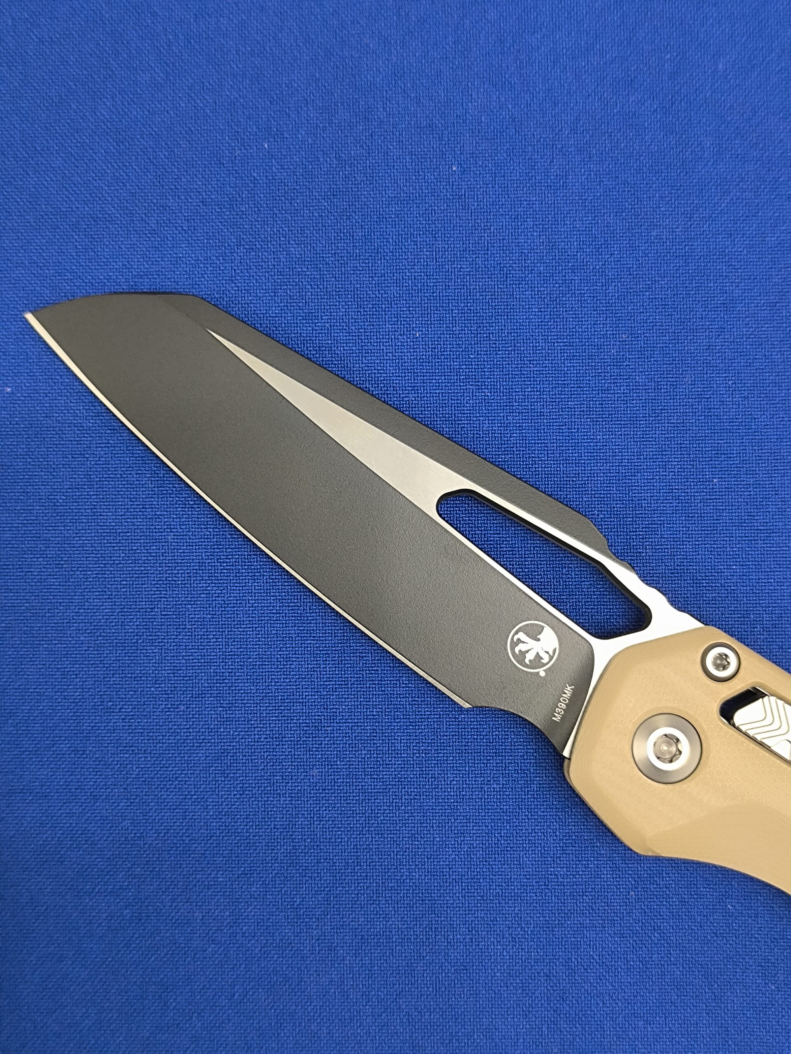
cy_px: 527
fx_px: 1402
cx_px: 396
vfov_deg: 41.2
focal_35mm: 46
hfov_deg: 31.5
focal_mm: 6.14
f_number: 1.65
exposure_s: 1/100
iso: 800
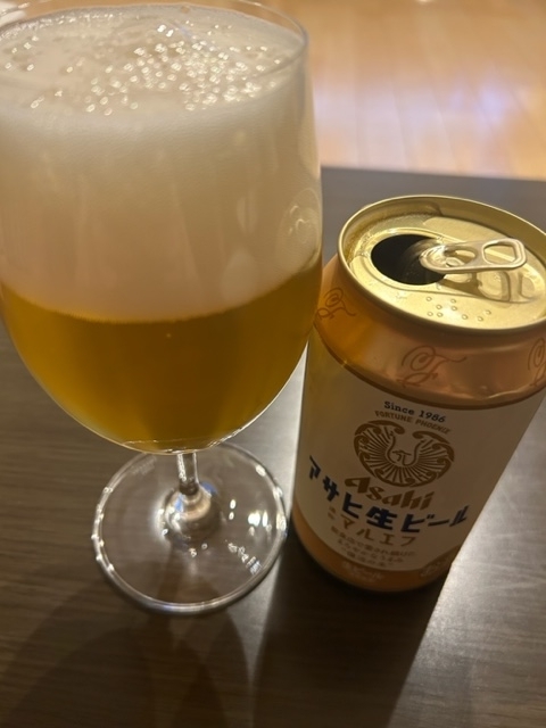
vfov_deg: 67.3
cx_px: 273
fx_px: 547
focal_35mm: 26
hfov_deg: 53.1
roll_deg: -1.8
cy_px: 364
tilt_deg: -44.7
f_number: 1.5
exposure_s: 1/60
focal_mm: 5.7
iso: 320
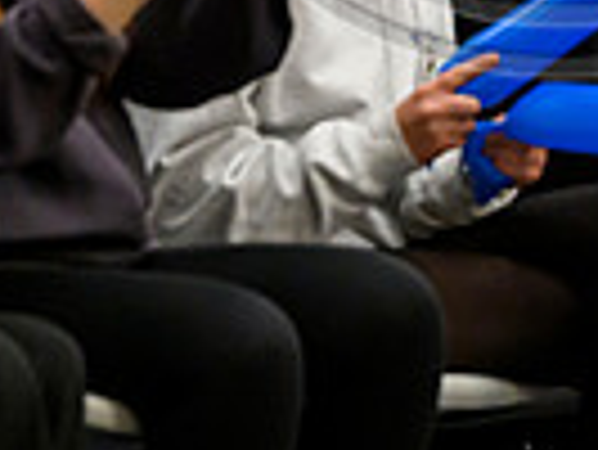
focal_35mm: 754
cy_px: -389
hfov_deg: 2.6
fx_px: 13037
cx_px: 562
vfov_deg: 2.0
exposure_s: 1/800
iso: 6400
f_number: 3.5
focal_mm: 180
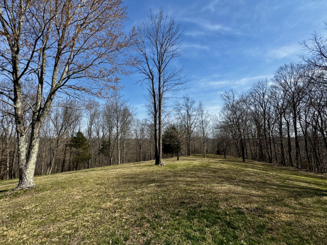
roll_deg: +0.2
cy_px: 122
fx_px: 132
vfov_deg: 85.7
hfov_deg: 102.1
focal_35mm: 14
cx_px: 164
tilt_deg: +7.5
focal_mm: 2.22
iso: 50
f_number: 2.2
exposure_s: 1/1976
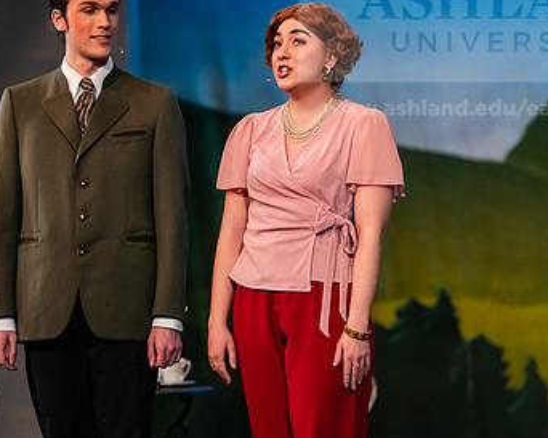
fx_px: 4003
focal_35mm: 247
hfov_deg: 7.8
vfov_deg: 6.3
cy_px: 142
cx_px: 250
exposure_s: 1/250
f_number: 3.2
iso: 3200
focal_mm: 155
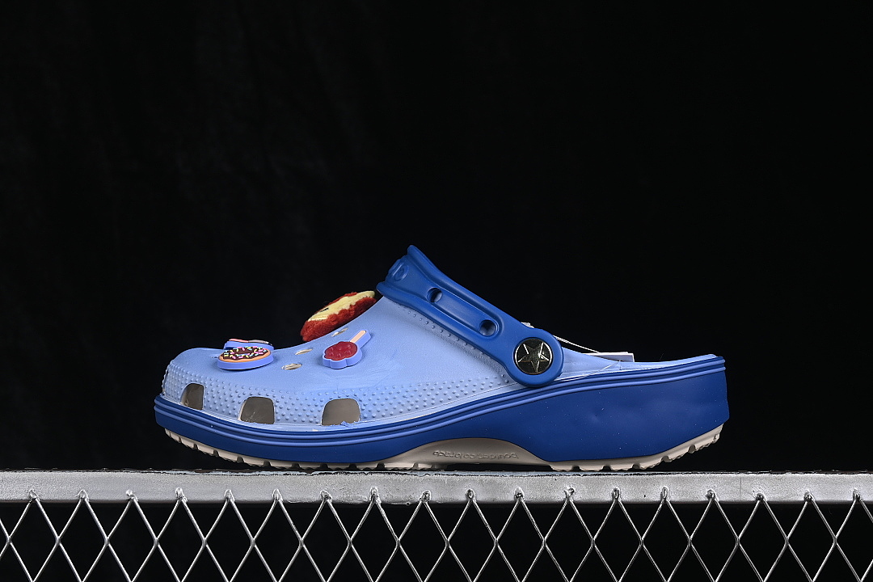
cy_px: 291
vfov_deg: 18.2
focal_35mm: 75
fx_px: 1819
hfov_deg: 27.0
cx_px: 436
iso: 160
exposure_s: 1/80
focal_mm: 50
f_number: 8
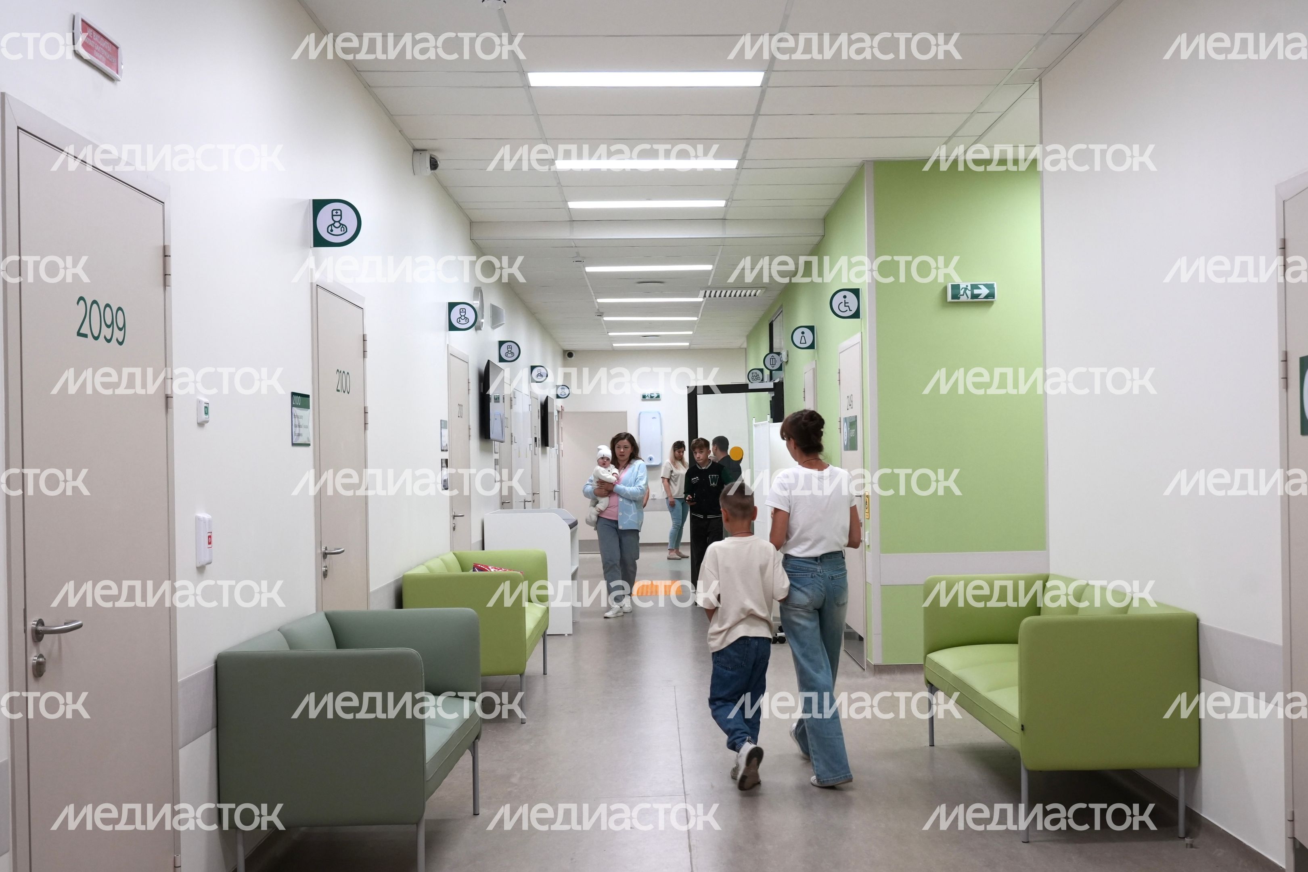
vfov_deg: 36.9
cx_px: 654
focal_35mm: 36
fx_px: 1308
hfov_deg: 53.1
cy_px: 436
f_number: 5.6
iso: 1250
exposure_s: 1/125
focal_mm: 36
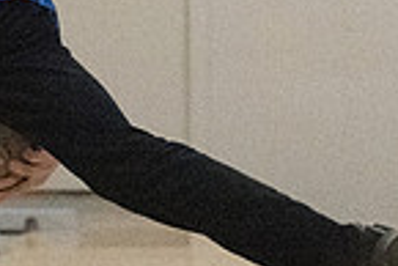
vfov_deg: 1.9
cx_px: -203
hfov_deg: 2.9
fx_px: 7946
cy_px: 96
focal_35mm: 718
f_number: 4
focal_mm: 120
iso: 10000
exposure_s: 1/1250
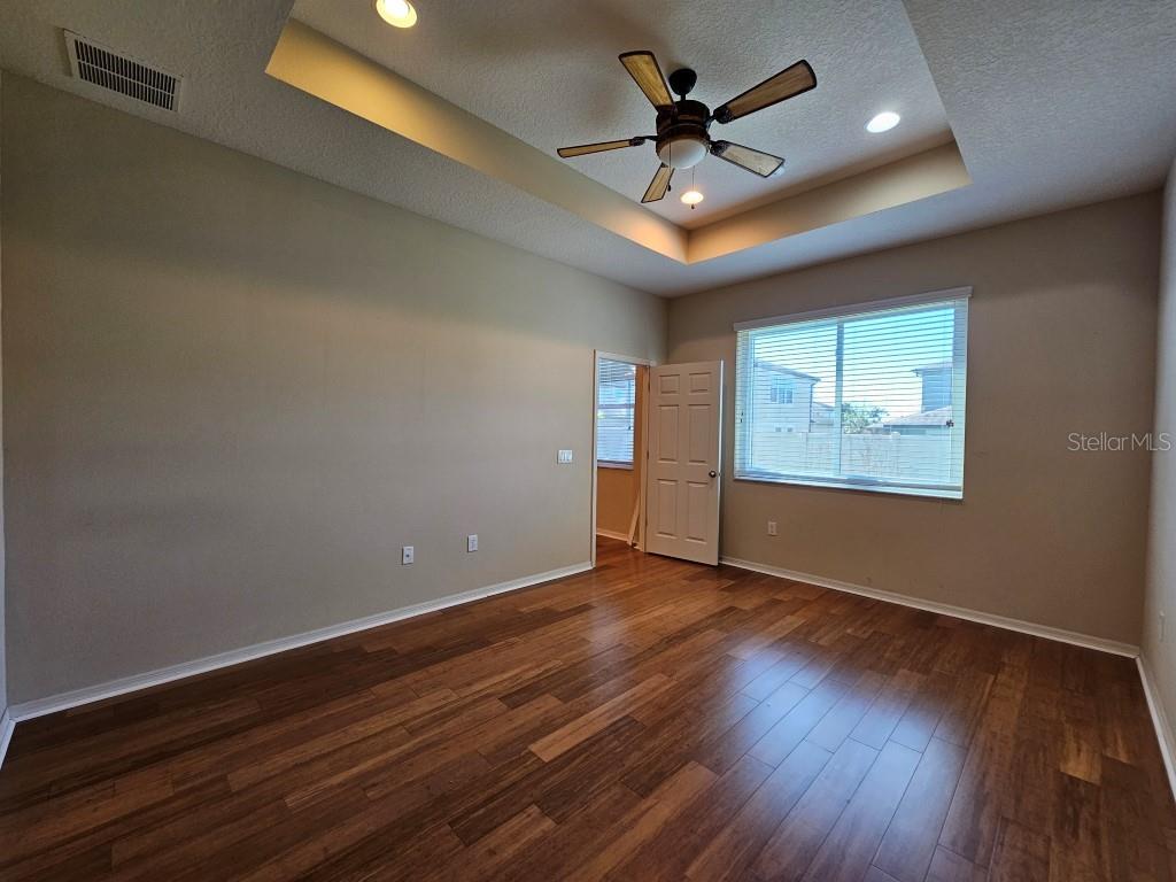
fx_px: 442
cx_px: 588
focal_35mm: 13
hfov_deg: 106.2
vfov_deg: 89.9
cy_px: 441
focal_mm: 2.2
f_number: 2.2
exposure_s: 1/60
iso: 125
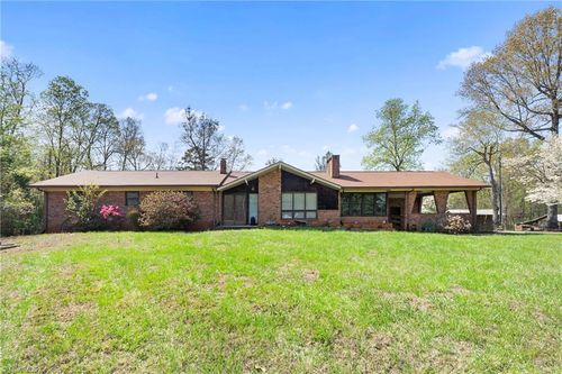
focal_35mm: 16
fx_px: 257
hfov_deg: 95.0
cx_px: 281
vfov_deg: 72.0
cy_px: 187
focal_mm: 11
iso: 250
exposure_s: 1/125
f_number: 9
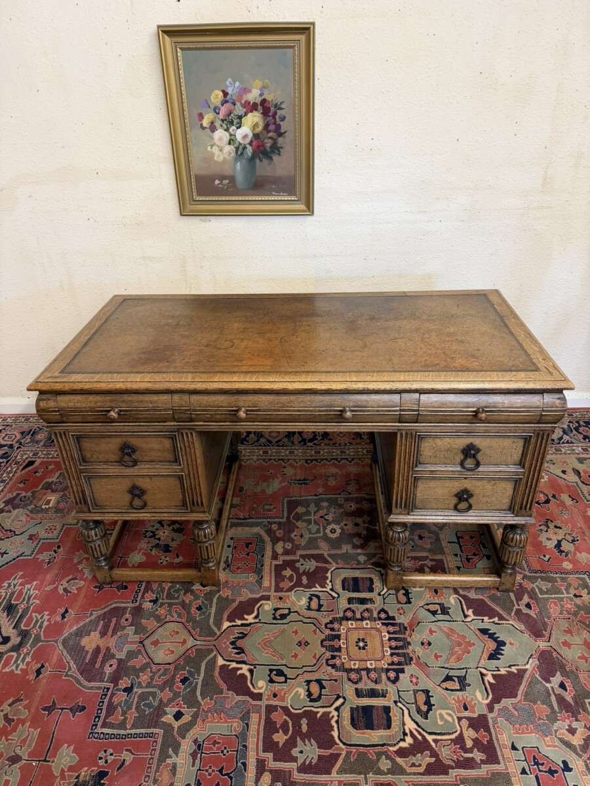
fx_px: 545
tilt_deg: -29.9
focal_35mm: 24
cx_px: 295
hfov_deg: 56.8
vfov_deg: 71.6
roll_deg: +2.1
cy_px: 393
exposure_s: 1/50
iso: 160
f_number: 1.78
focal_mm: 6.76
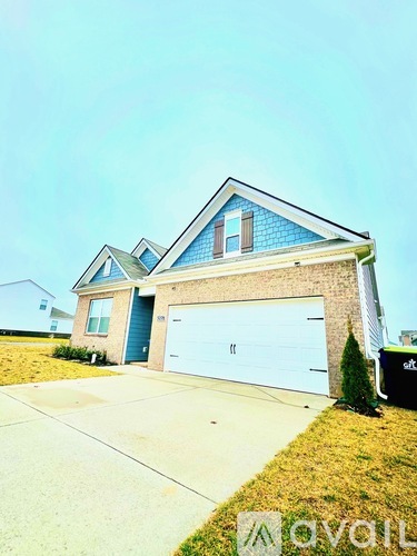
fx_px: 209
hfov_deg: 89.9
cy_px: 278
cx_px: 208
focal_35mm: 13
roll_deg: +0.6
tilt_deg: +13.9
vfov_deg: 106.2
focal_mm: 1.57
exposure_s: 1/511
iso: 32
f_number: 1.8
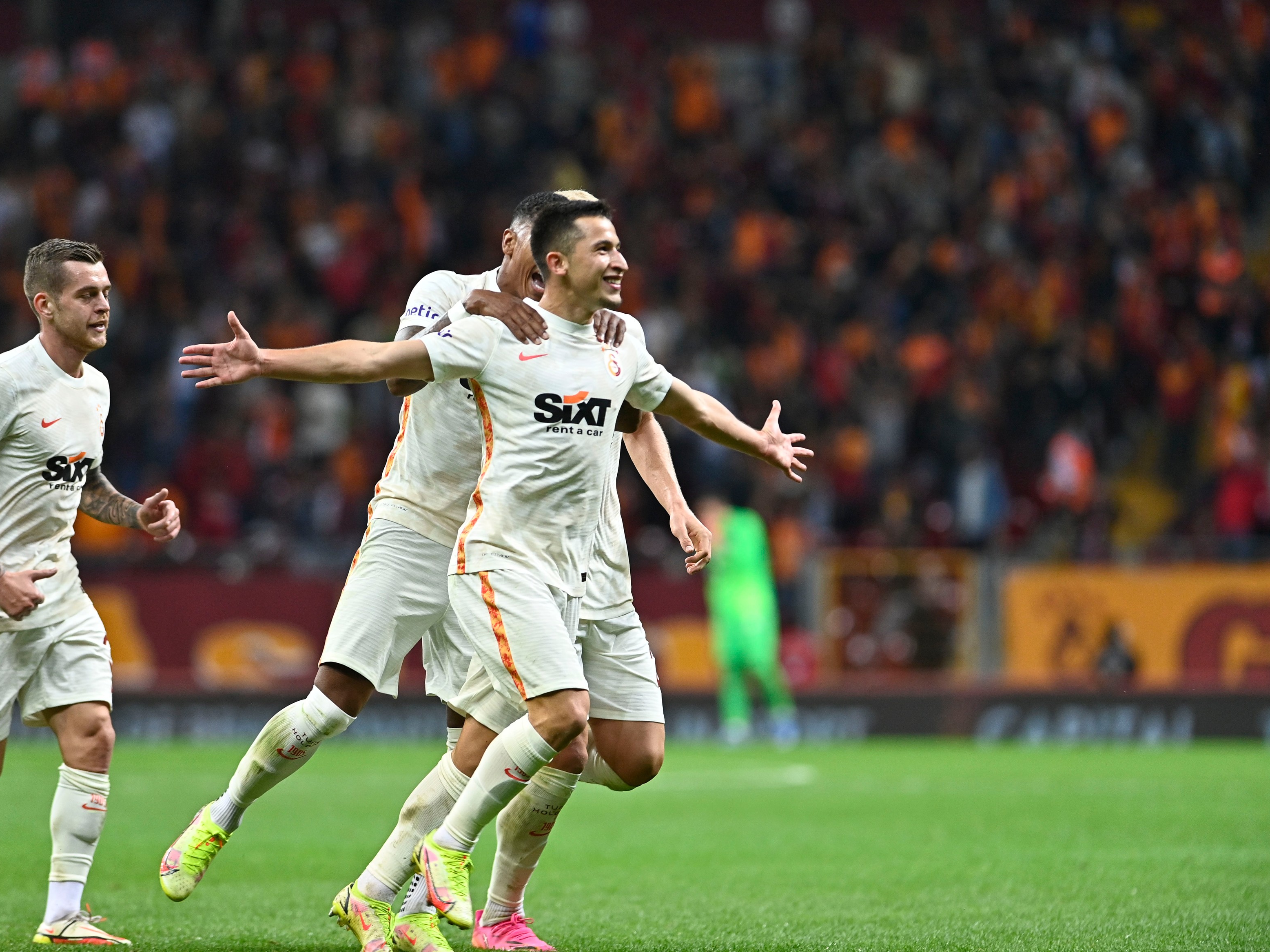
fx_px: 11922
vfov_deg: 4.6
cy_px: 476
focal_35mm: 325
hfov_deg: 6.1
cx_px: 582
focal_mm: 300
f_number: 4
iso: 2000
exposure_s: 1/1000
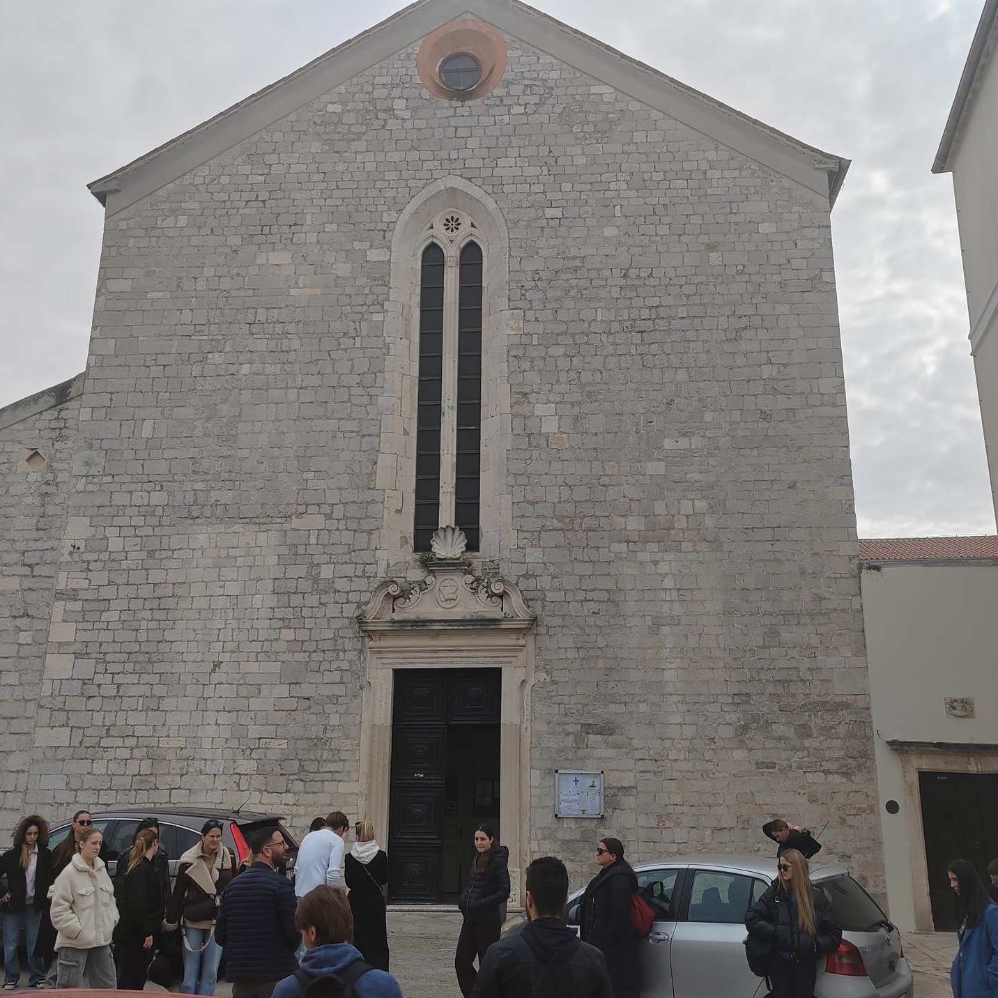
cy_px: 501
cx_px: 533
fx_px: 1044
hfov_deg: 51.1
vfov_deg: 51.1
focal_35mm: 32
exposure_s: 1/3000
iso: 100
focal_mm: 5.52
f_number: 1.9
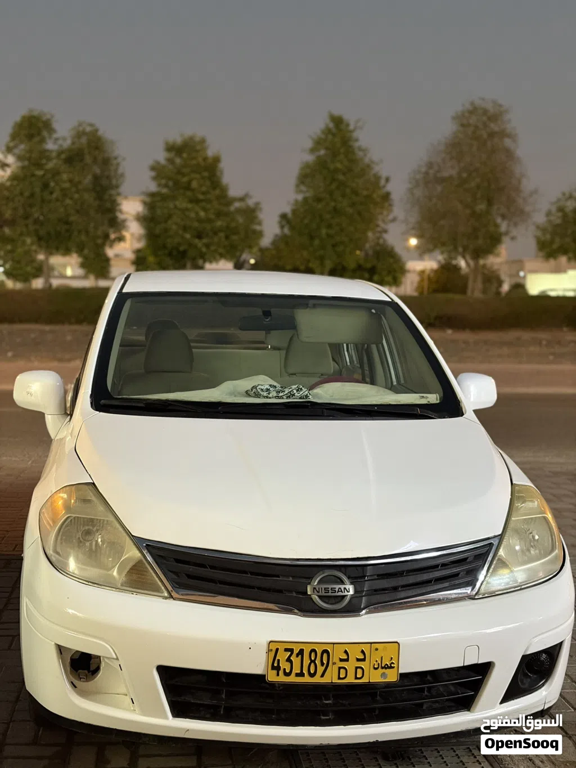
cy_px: 384
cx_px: 288
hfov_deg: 28.0
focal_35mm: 52
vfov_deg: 36.8
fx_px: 1154
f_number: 1.6
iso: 320
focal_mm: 5.96
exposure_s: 1/25
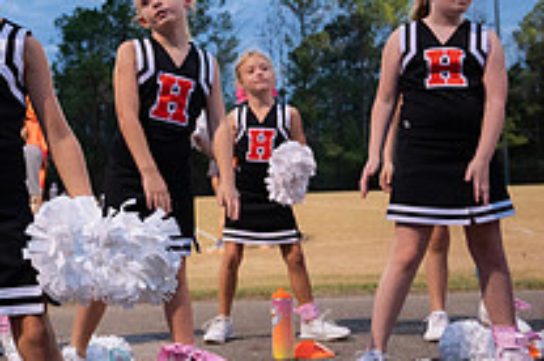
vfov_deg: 20.2
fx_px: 1011
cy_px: 144
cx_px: 42
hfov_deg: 28.8
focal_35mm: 67
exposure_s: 1/400
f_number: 4
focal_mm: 24
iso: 3200
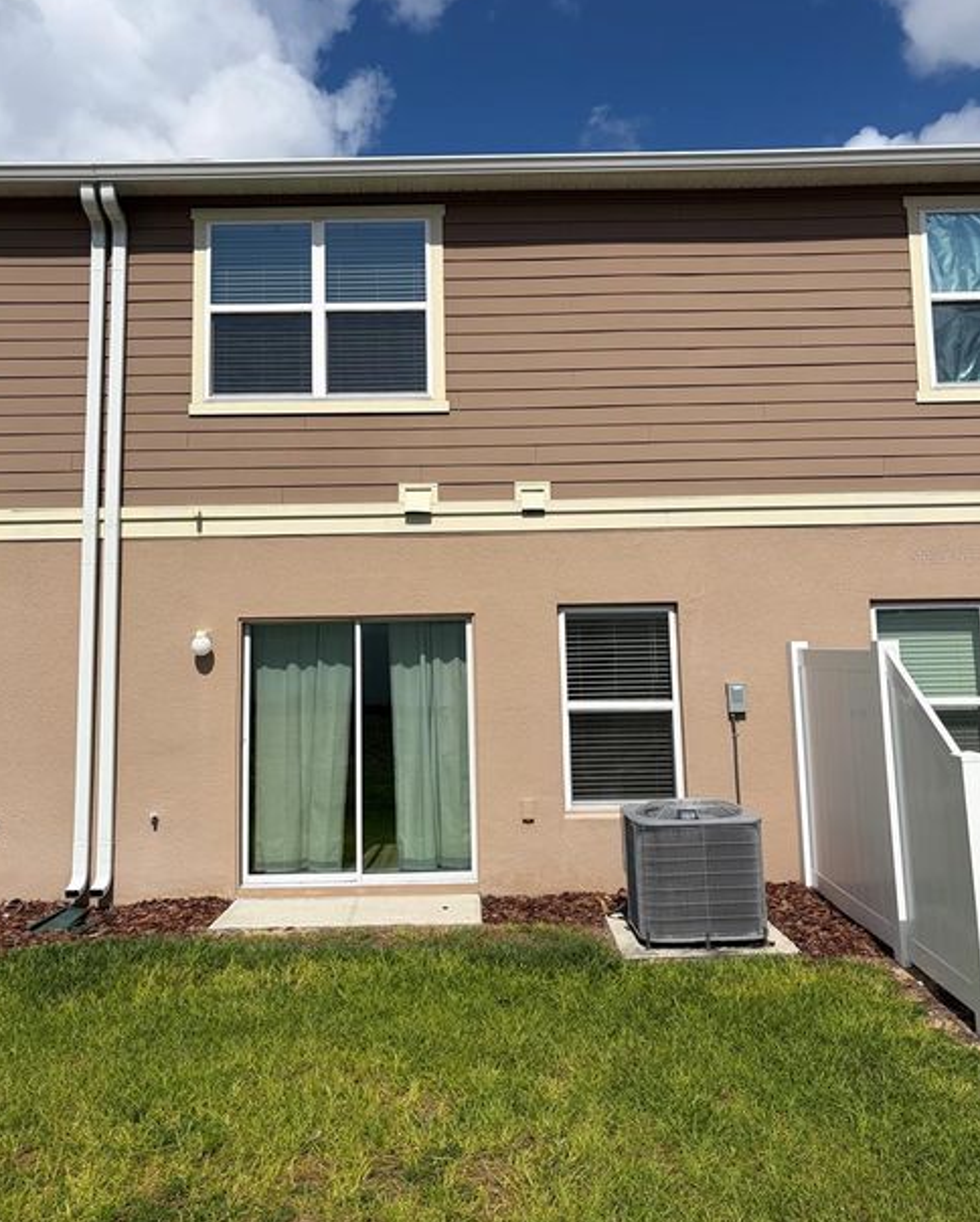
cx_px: 482
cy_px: 555
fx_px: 1014
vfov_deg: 62.1
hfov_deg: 51.6
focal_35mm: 28
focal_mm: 5.96
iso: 50
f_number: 1.6
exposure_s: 1/6993
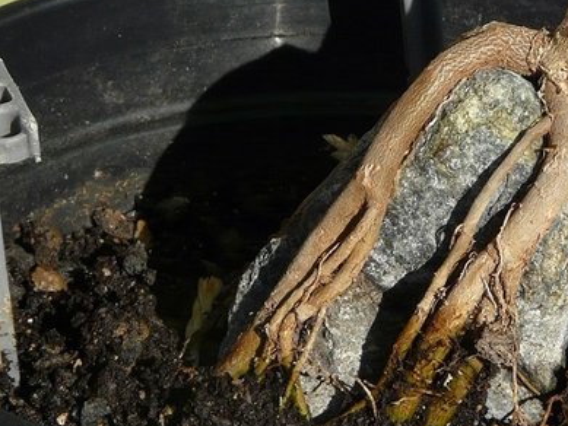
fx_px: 5810
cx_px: 436
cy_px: 204
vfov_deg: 4.2
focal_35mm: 354
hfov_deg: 5.6
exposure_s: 1/320
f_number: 5.6
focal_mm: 23.7
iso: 100
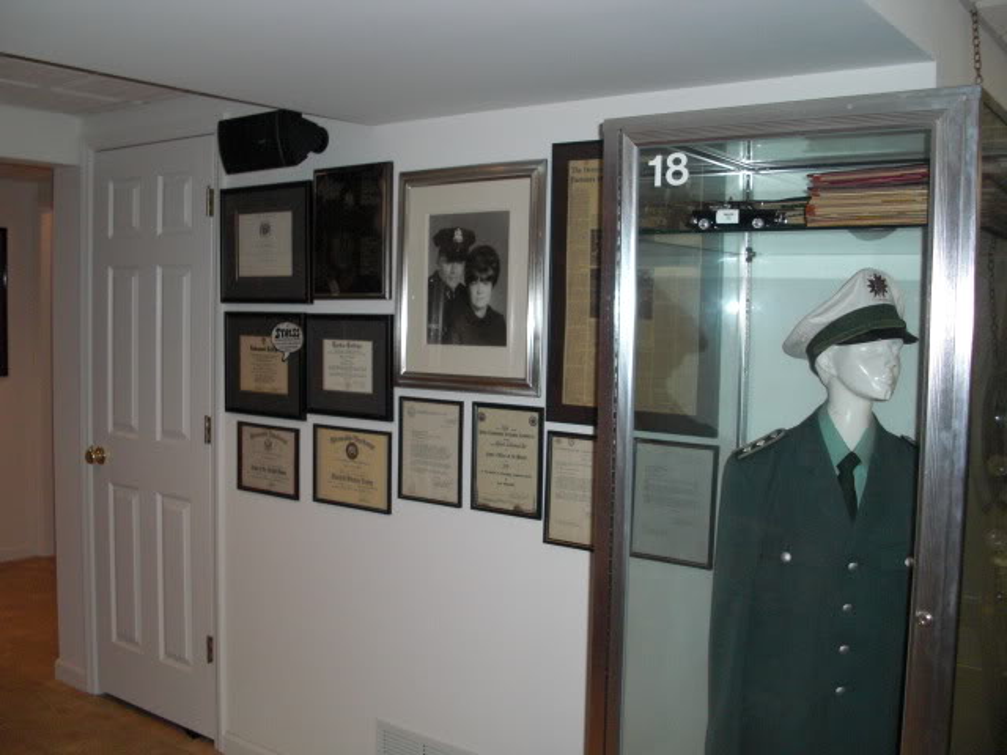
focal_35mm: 36
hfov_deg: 51.4
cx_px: 504
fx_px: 1047
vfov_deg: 39.7
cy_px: 378
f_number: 2.8
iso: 200
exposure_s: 1/60
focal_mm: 6.3
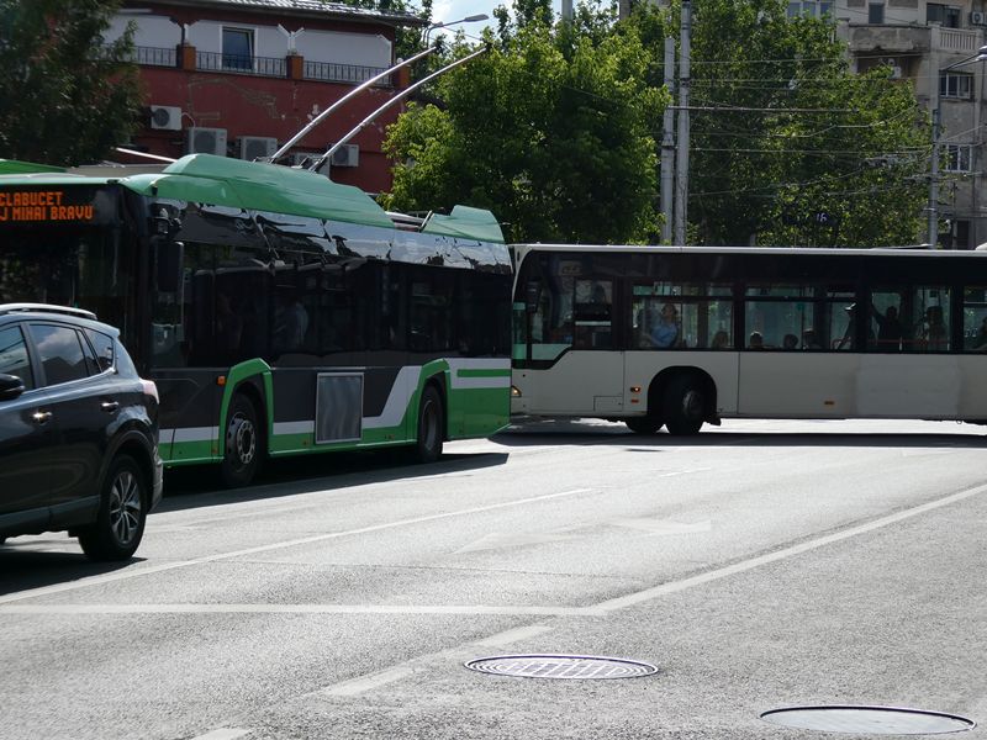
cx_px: 494
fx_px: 2794
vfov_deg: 15.1
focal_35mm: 98
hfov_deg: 20.0
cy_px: 370
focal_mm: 17.5
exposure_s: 1/800
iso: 80
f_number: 5
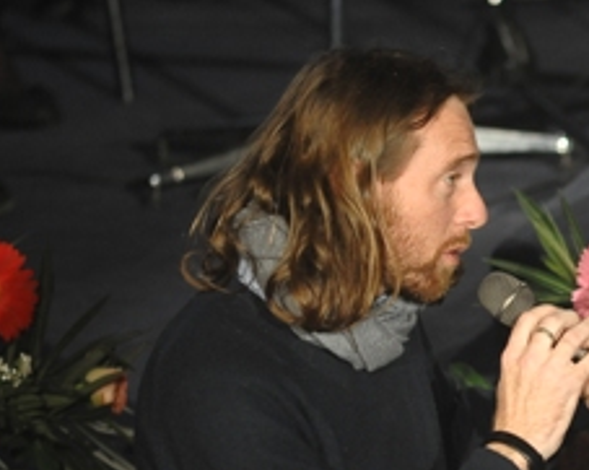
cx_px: 791
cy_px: 444
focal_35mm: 795
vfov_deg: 1.9
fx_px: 13841
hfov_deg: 2.4
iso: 2000
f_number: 4
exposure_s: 1/160
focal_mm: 300
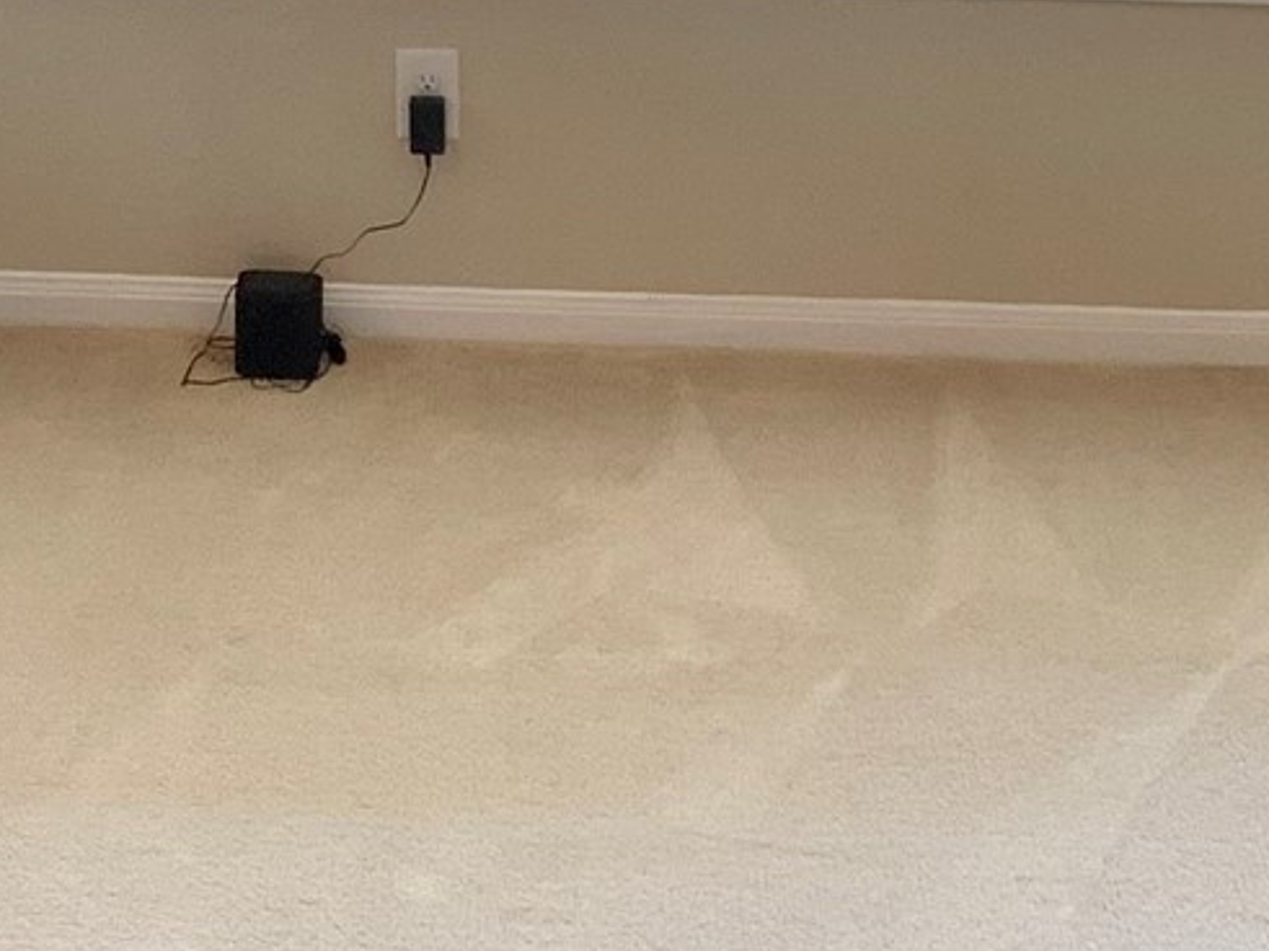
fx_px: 4435
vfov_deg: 12.2
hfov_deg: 16.3
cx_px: 687
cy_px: 796
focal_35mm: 121
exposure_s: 1/60
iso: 50
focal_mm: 3
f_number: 1.8
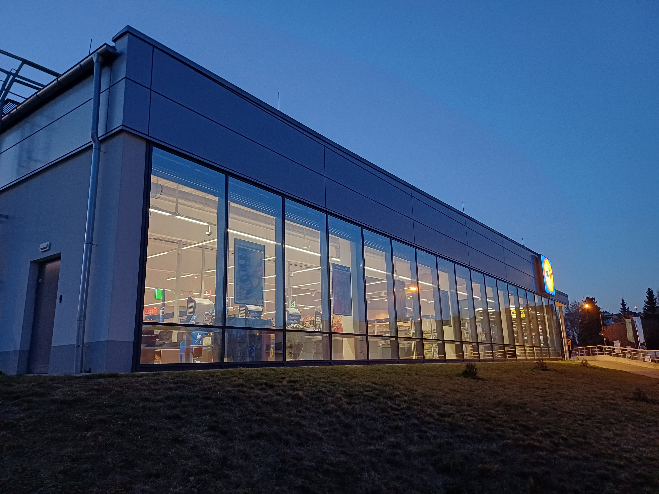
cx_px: 330
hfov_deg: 69.4
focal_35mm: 25
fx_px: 476
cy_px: 247
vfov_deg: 54.9
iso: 640
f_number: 1.8
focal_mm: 4.65
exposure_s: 1/20
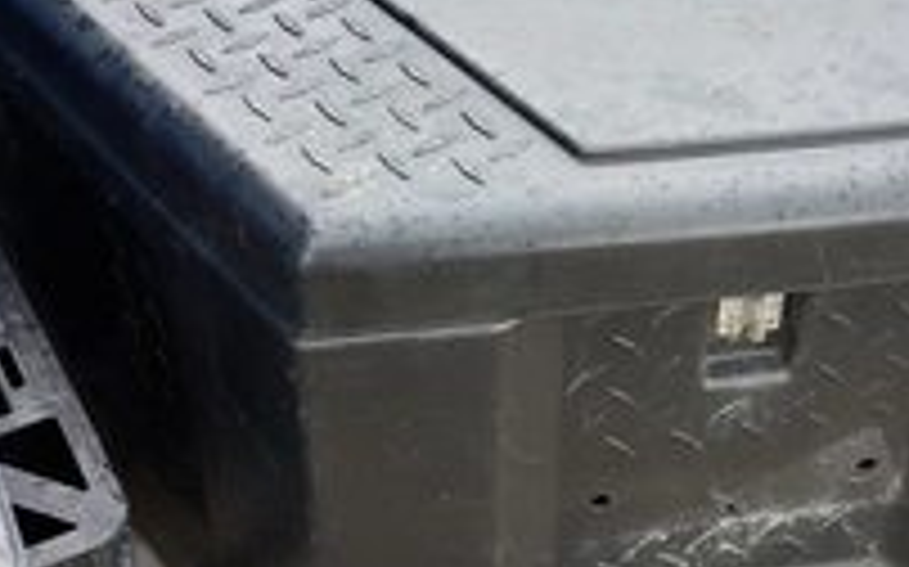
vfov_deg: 19.9
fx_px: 1609
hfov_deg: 31.3
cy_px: 202
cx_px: 598
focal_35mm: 65
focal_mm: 3.3
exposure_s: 1/120
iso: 64
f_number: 2.4
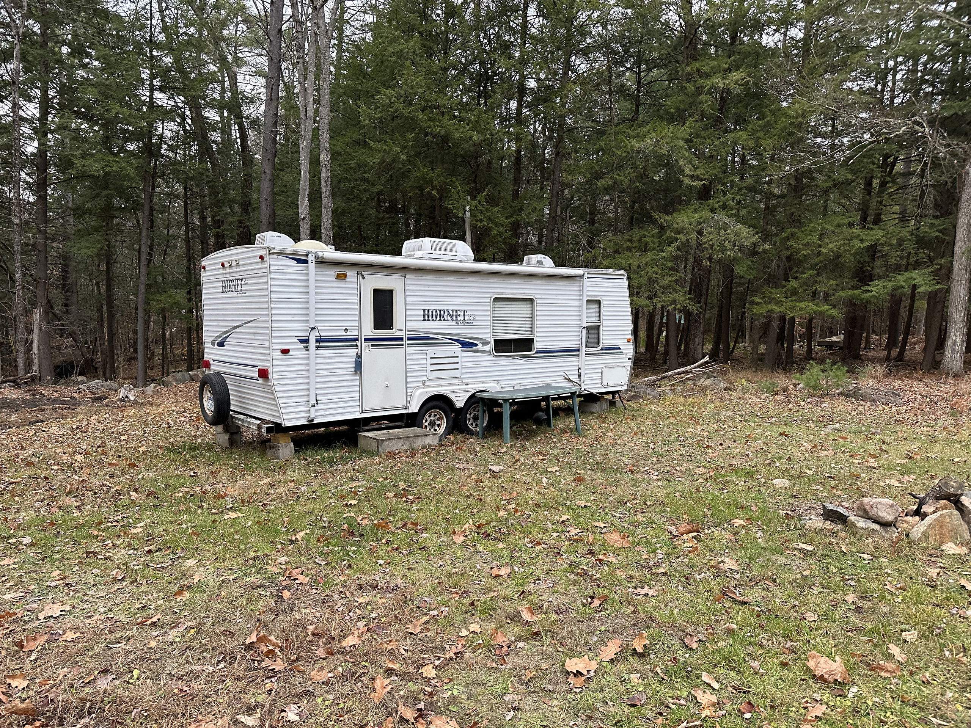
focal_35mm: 24
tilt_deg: -6.4
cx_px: 486
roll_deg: -1.9
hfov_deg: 71.6
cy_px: 364
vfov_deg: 56.8
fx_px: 673
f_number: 1.78
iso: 200
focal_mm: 6.86
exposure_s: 1/121
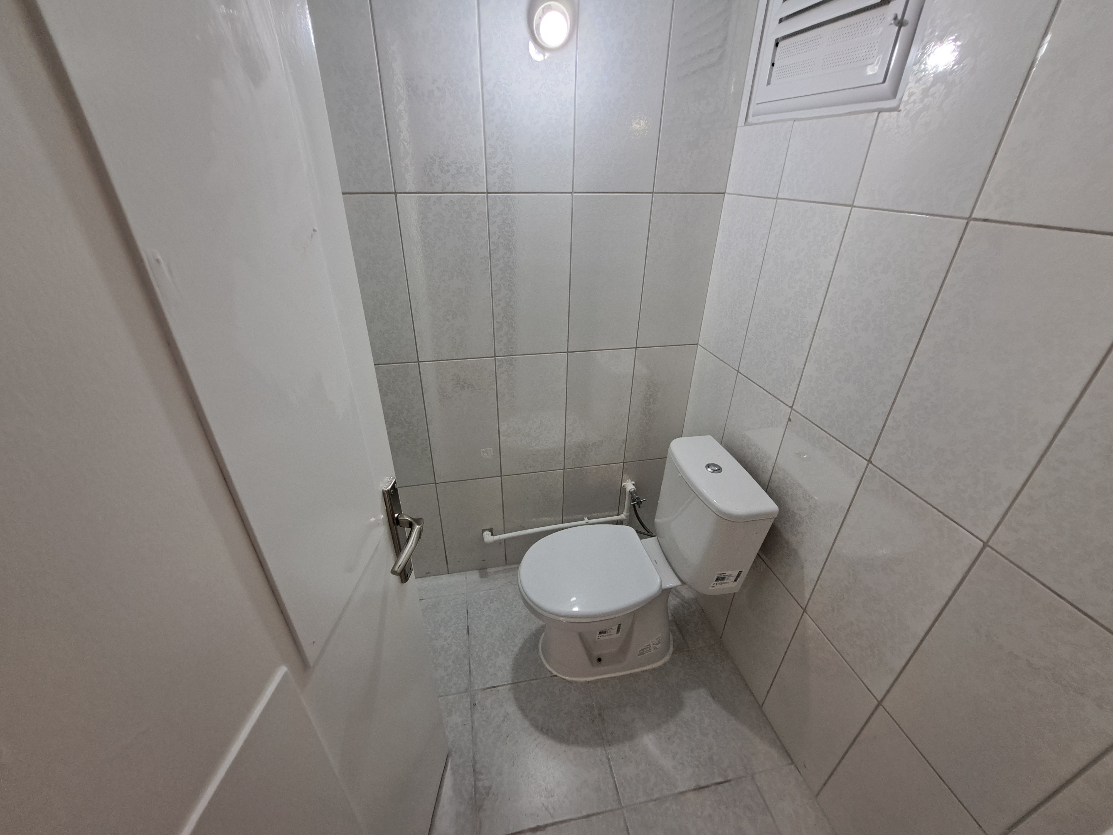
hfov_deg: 106.2
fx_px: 418
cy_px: 418
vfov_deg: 89.9
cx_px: 556
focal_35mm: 13
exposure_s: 1/50
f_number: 2.2
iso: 160
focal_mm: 1.74
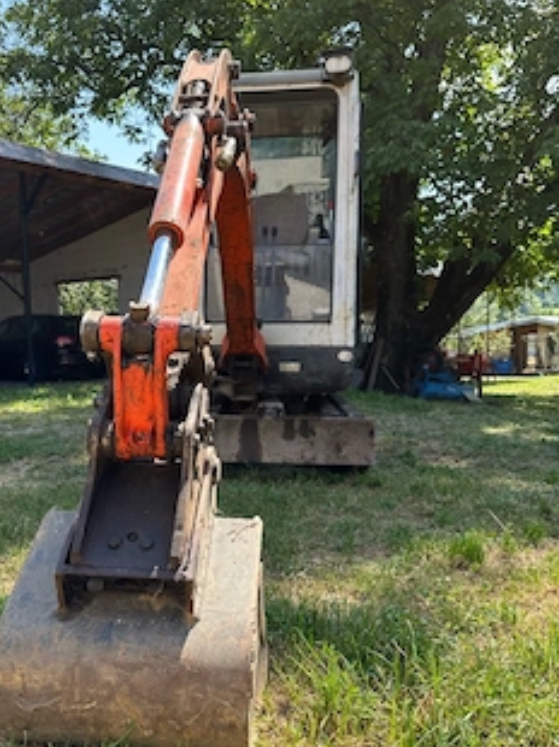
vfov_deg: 58.4
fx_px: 668
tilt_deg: -3.0
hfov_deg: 45.0
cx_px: 207
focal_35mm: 31
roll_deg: +0.2
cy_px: 378
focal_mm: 6.86
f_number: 1.78
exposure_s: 1/1050
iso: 80
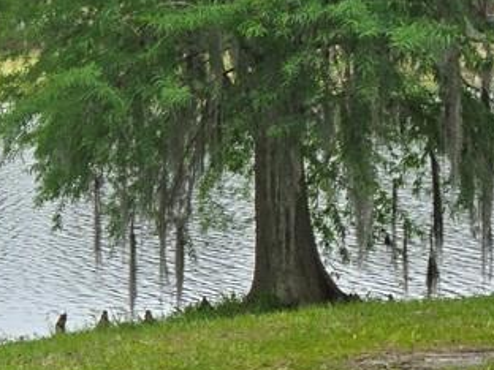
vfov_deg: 12.6
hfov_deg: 14.6
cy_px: 176
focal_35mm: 118
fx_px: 1684
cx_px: -399
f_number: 1.7
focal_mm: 6.3
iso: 12
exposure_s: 1/237
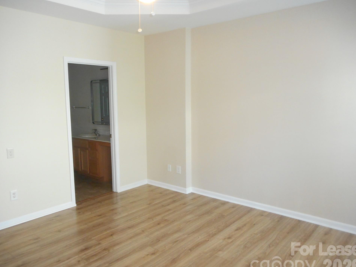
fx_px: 278
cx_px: 171
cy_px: 135
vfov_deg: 51.4
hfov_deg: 65.3
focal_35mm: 27
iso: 400
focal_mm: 4.5
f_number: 3.7
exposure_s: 1/25
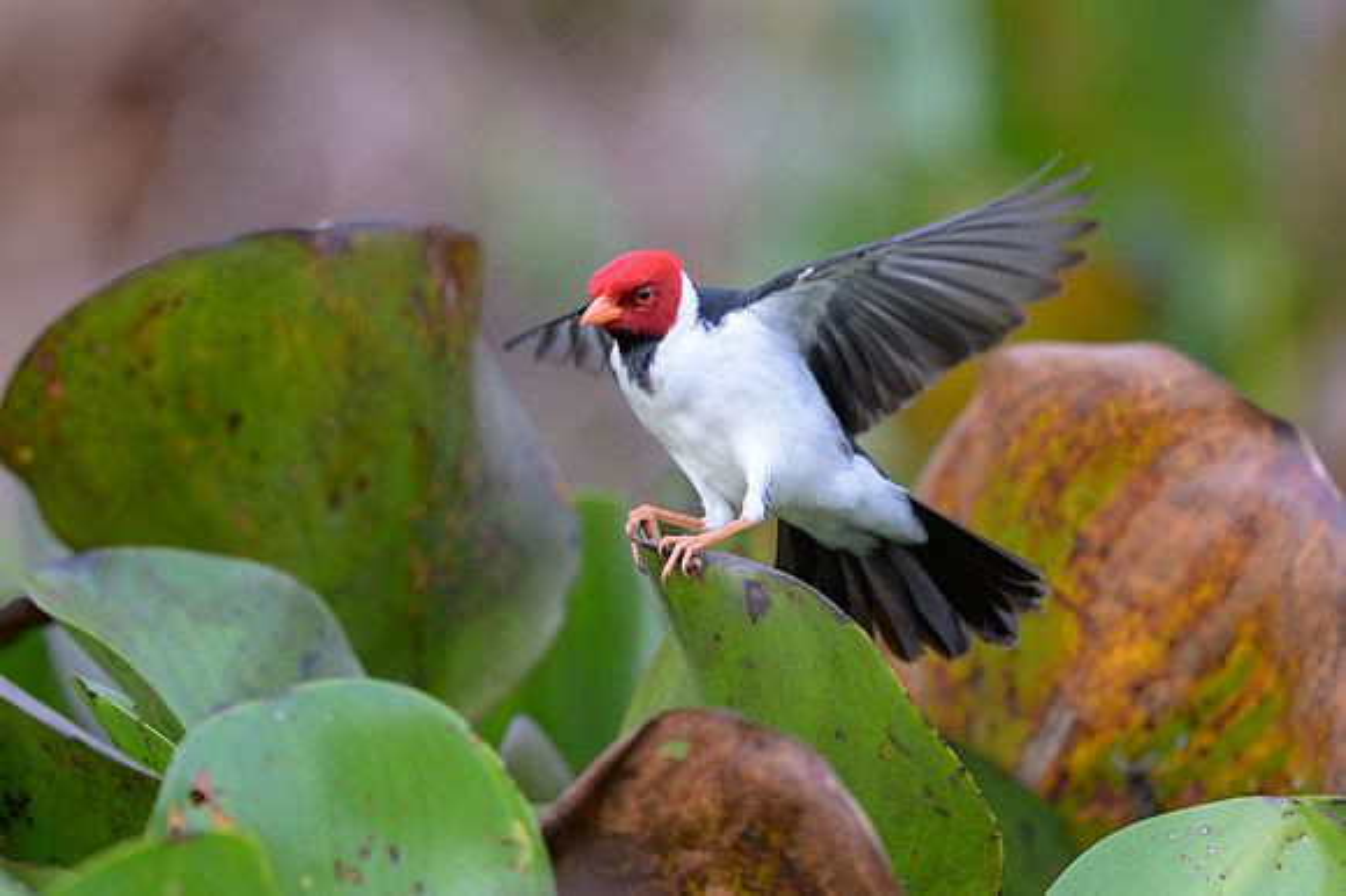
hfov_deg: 2.3
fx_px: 34227
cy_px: 277
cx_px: 673
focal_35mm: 916
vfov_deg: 1.5
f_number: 2.8
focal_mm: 400
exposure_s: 1/1250
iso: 800
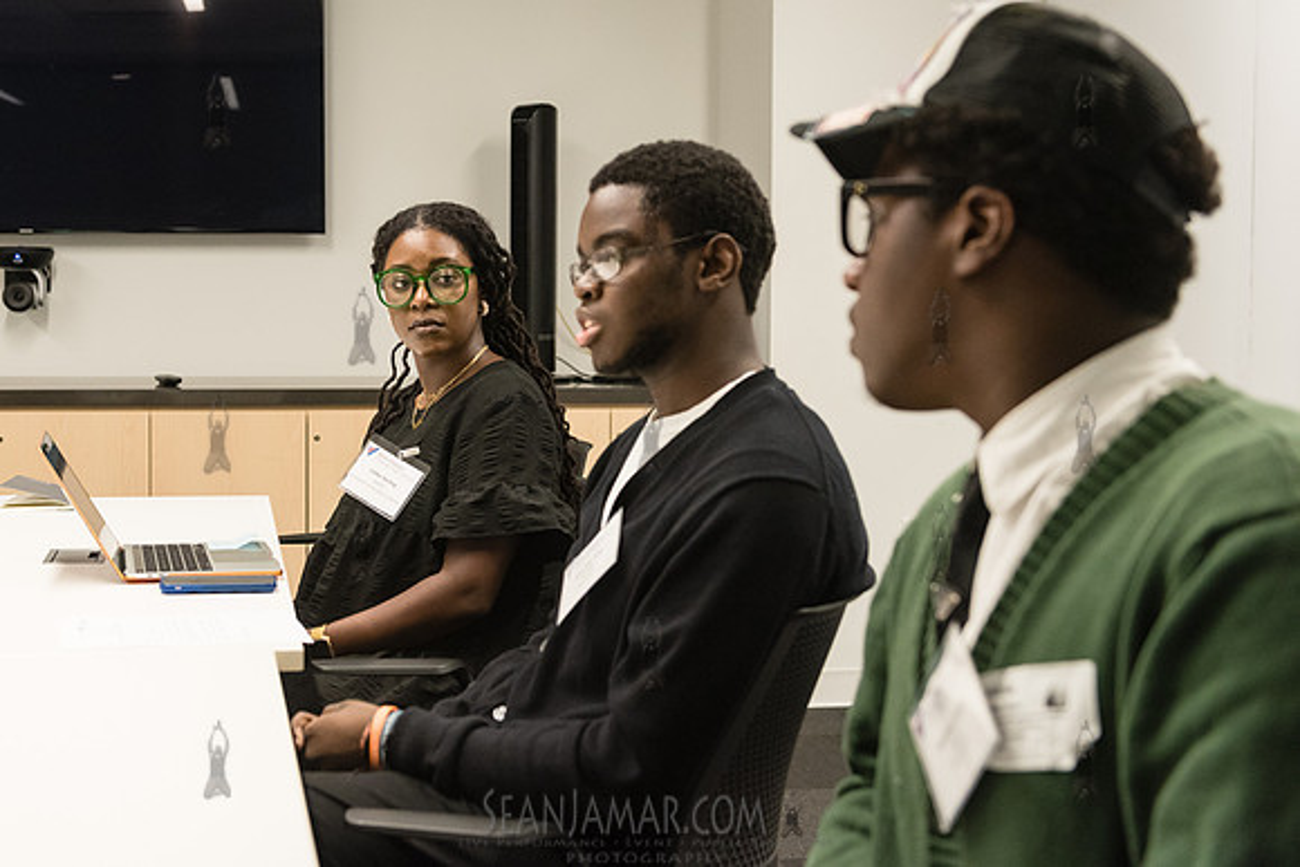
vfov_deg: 27.5
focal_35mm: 49
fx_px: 1768
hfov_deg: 40.3
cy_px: 364
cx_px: 543
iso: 2500
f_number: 4
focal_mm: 42
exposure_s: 1/320
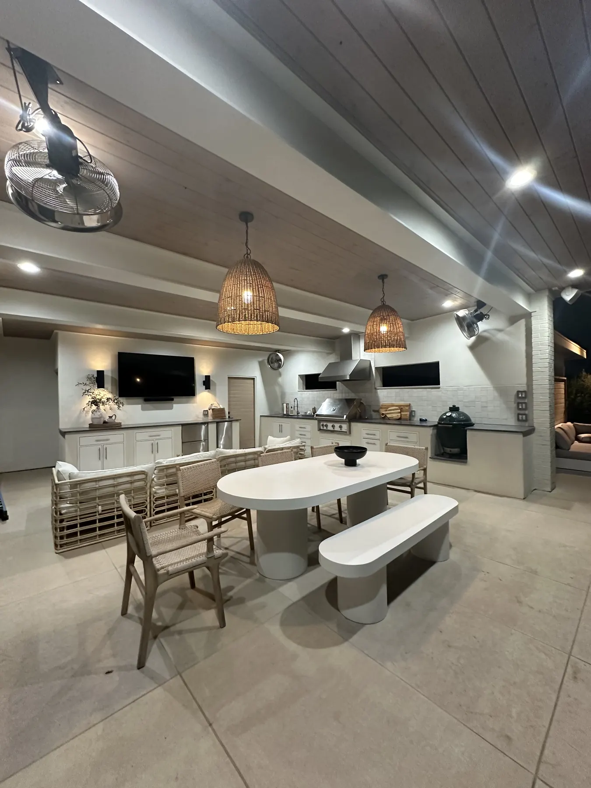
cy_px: 394
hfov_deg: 85.7
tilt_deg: +1.4
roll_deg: +0.7
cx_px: 296
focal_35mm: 14
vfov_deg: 102.1
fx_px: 319
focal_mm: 2.22
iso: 400
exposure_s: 1/60
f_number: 2.2
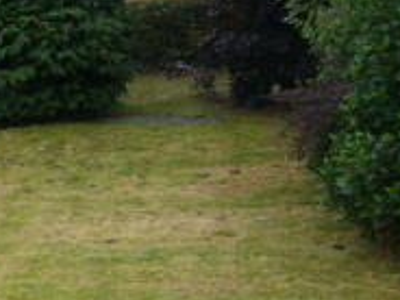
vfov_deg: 13.3
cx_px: -195
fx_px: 1283
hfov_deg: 16.2
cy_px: 86
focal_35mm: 111
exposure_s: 1/160
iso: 80
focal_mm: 5.8
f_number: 2.8
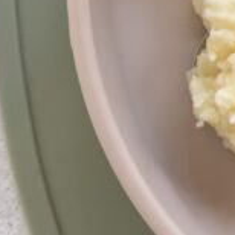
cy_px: -20
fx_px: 814
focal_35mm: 106
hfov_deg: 15.2
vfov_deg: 16.0
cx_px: 349
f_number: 1.78
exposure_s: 1/125
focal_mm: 6.76
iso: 50
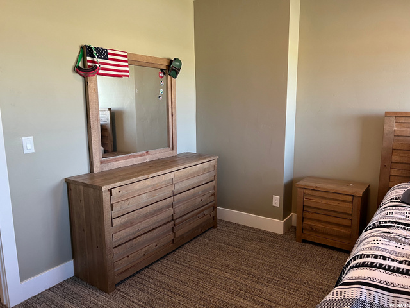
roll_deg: +0.5
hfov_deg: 67.3
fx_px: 308
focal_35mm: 26
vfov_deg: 53.1
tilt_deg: -9.6
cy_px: 154
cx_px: 205
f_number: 1.5
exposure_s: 1/60
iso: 200
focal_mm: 5.7
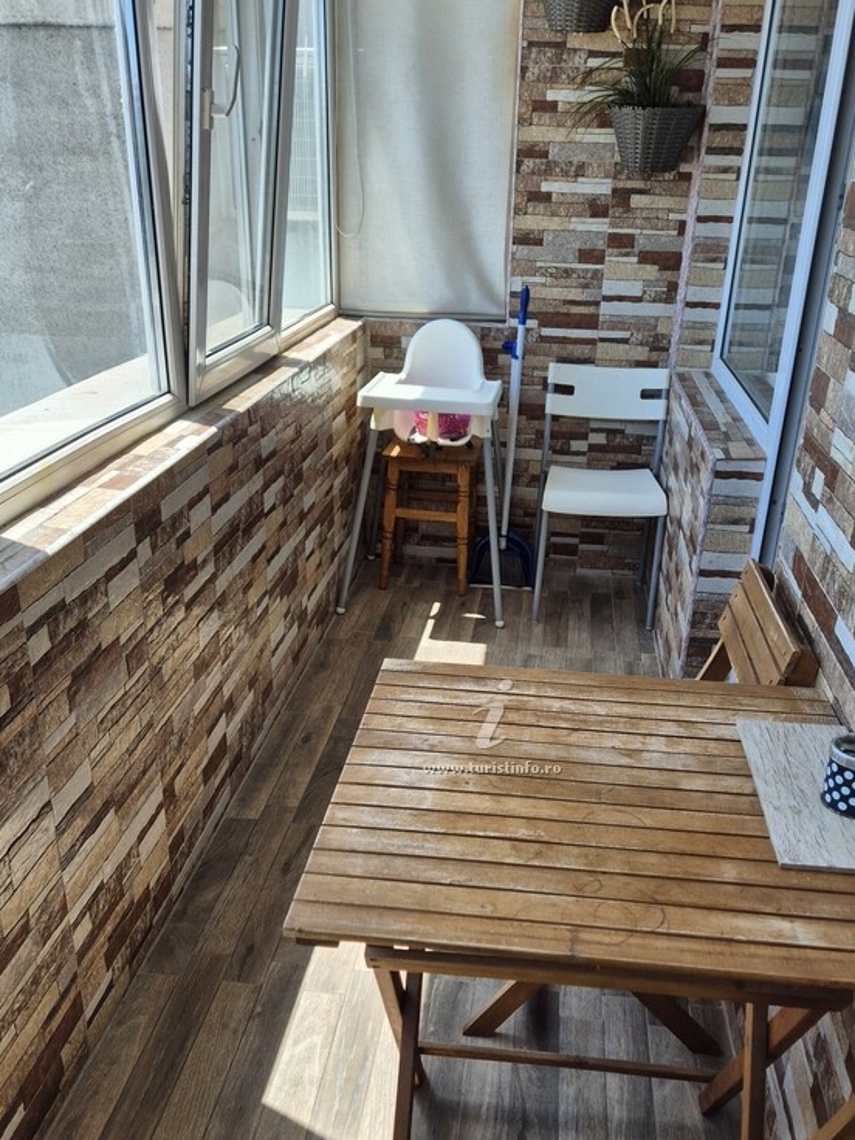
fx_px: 1054
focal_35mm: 32
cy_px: 699
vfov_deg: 56.3
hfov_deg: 44.1
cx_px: 466
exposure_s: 1/468
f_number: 1.8
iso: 25
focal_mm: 5.4
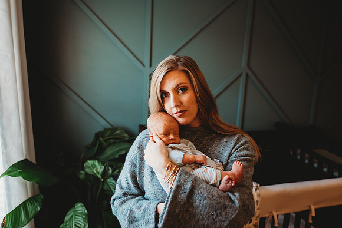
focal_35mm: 24
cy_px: 114
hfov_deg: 73.7
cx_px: 171
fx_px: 228
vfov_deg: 53.2
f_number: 2.2
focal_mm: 24
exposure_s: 1/160
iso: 800
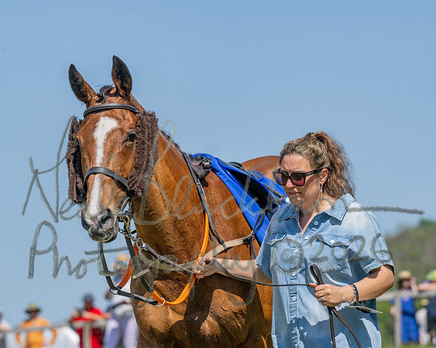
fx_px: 3052
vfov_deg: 6.5
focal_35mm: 237
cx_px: 218
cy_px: 174
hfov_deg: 8.2
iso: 200
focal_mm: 140
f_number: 5
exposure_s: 1/2000
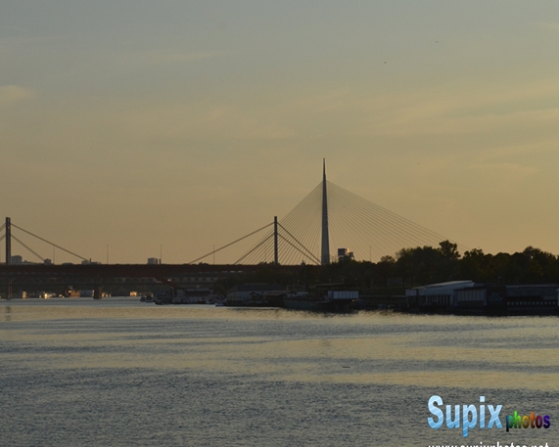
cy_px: 226
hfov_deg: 18.8
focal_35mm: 102
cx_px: 202
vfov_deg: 15.2
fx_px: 1681
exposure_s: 1/2500
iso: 800
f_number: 9
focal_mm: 55
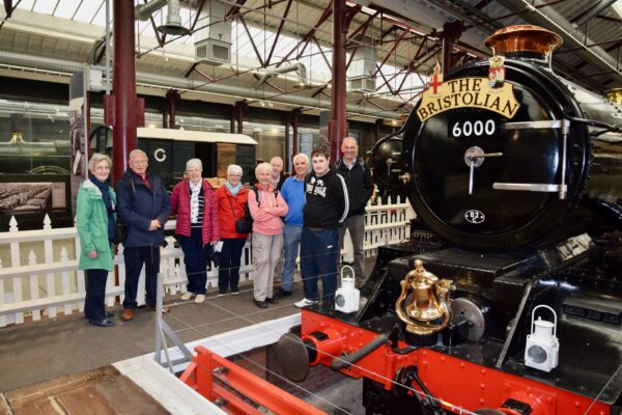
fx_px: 415
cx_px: 311
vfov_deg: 53.1
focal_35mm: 24
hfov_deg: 73.7
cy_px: 208
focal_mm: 16
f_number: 4.5
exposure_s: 1/80
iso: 800
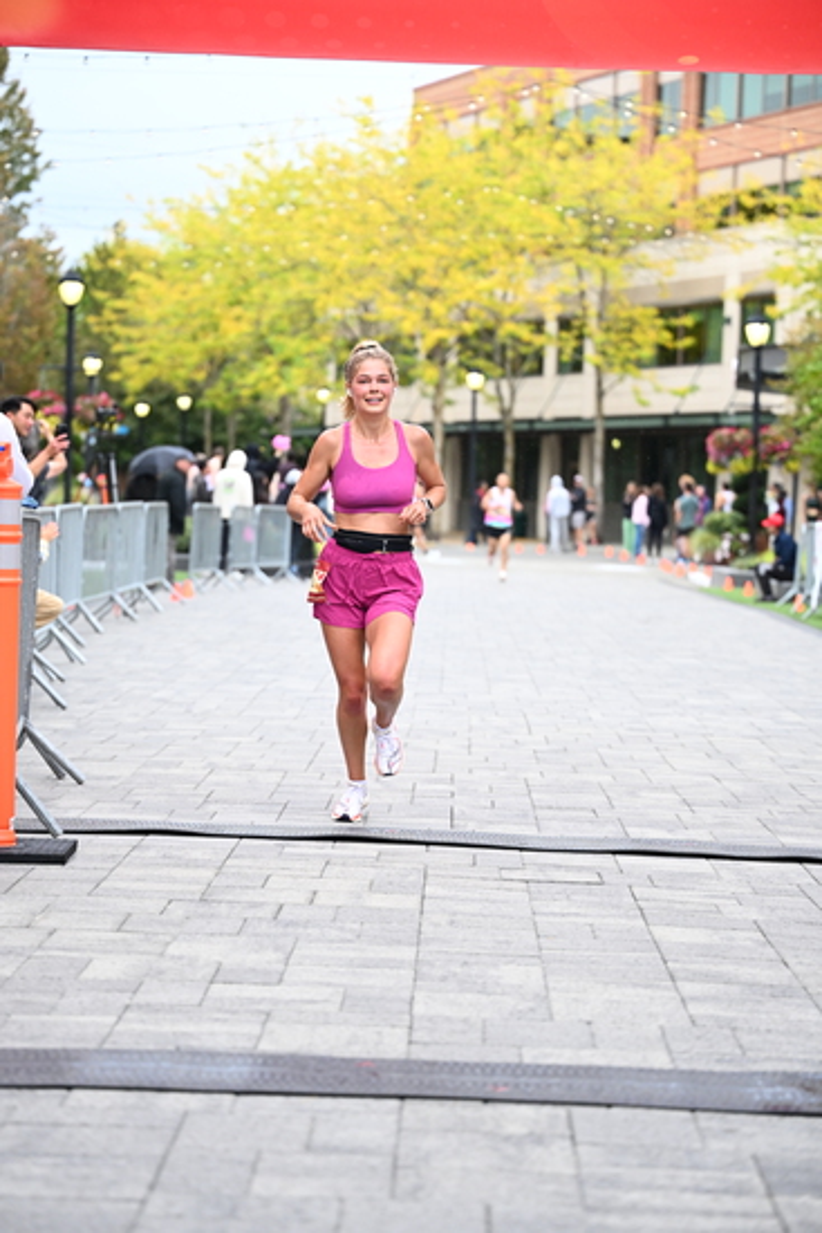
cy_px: 616
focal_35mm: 85
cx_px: 411
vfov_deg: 23.9
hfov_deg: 16.1
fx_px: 2909
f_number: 2.8
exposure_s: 1/1600
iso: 1250
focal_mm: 85
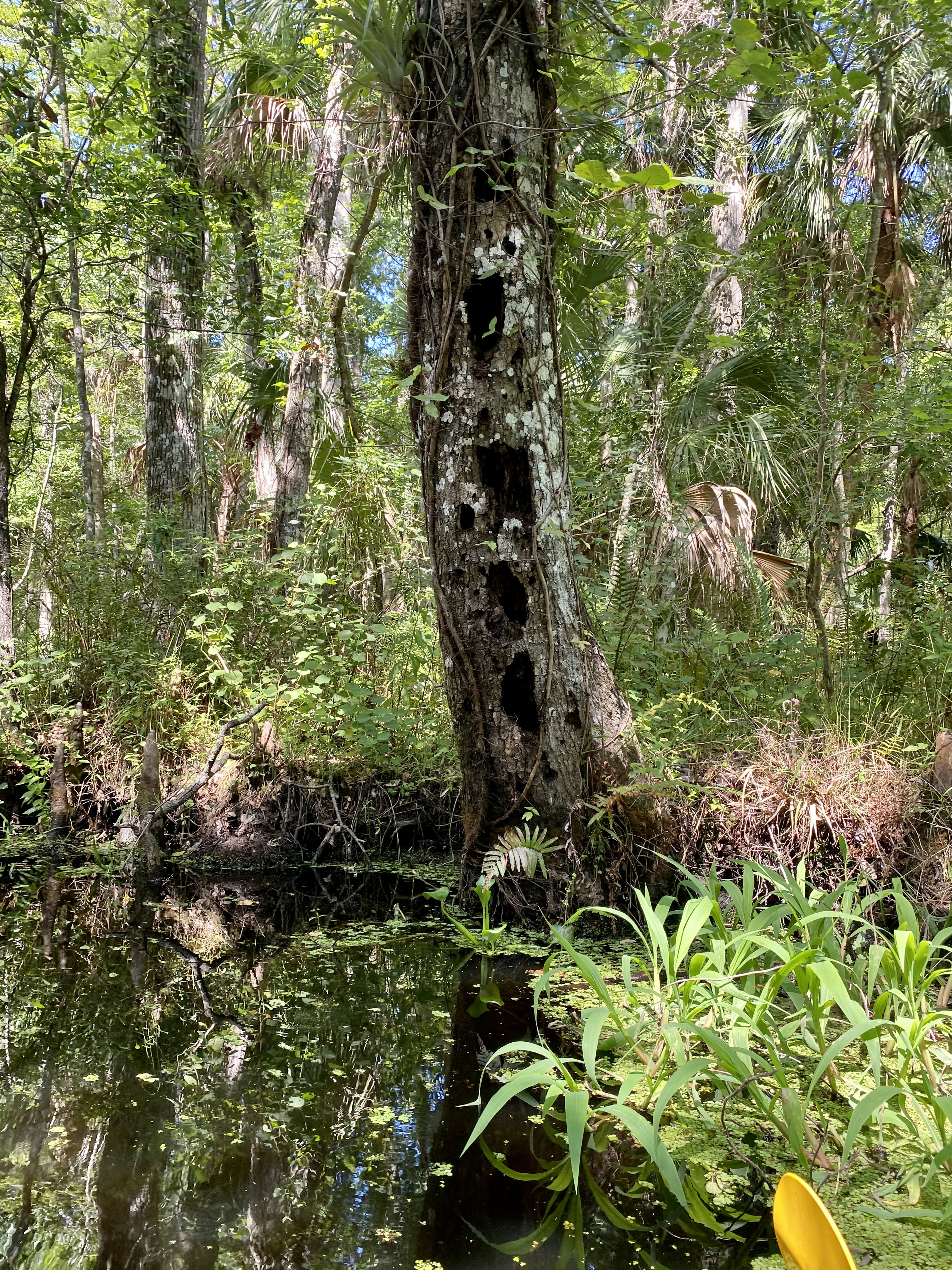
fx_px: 953
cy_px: 635
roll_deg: -3.0
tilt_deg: +4.8
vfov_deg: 67.3
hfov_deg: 53.1
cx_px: 476
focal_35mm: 26
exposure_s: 1/122
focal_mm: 4.25
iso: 40
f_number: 1.8
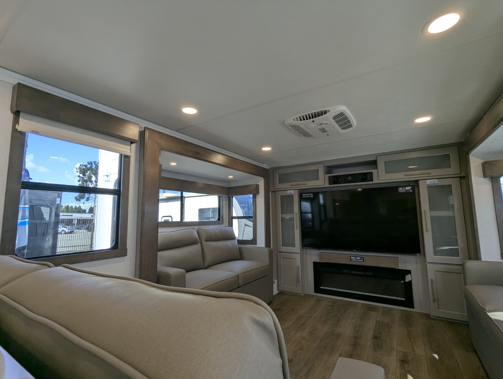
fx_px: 233
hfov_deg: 94.4
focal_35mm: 16
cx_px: 252
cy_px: 190
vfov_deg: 78.2
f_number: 2.2
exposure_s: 1/202
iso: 64
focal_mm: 2.35
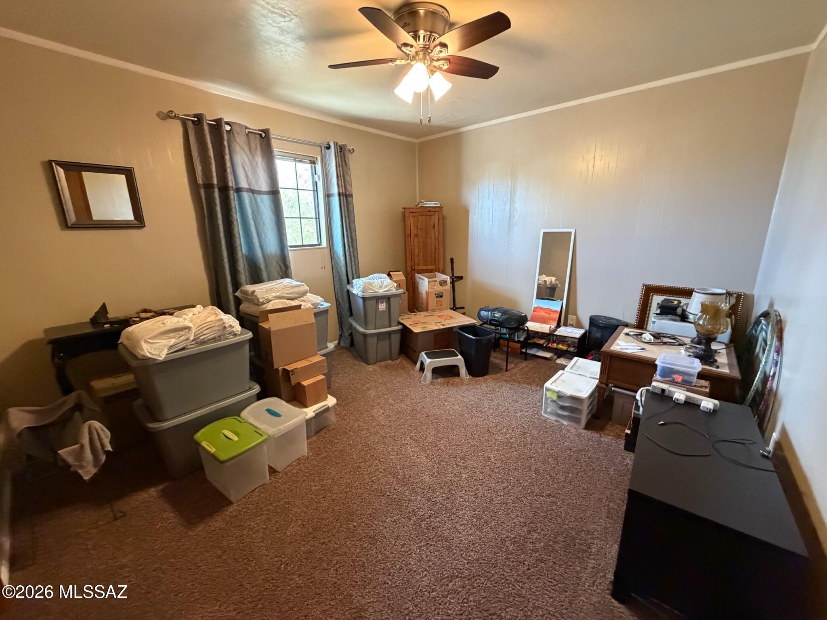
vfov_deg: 85.7
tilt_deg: -14.7
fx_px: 334
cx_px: 414
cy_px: 310
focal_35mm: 14
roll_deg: +1.4
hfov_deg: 102.1
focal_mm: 2.22
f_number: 2.2
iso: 640
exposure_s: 1/60
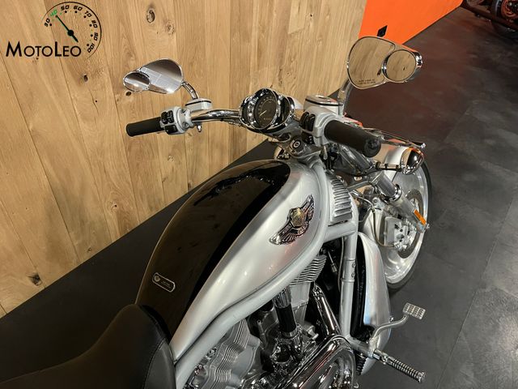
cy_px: 194
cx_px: 259
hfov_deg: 67.3
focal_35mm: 26
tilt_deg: -41.8
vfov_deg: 53.1
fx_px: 389
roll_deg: -4.9
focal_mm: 5.1
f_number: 1.6
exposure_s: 1/33
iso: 500
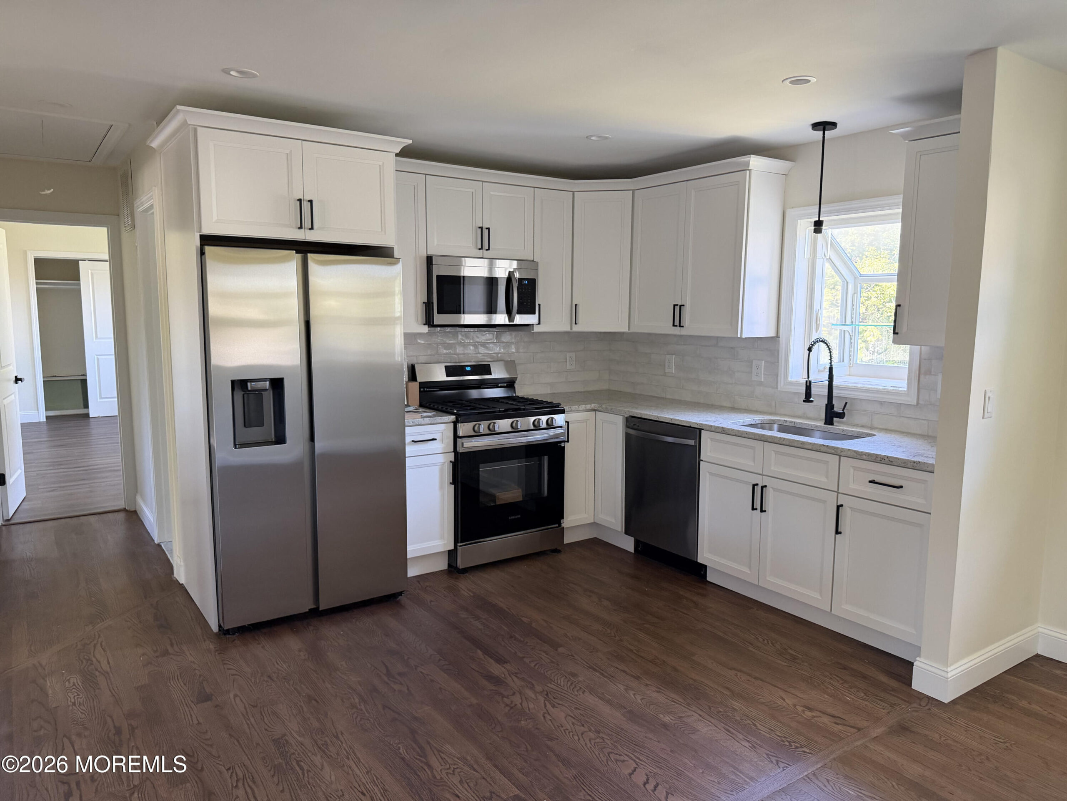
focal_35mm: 24
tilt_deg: -7.6
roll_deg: -0.3
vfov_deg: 56.8
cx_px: 534
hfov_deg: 71.6
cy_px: 400
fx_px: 740
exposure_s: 1/60
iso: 250
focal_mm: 6.76
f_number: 1.78
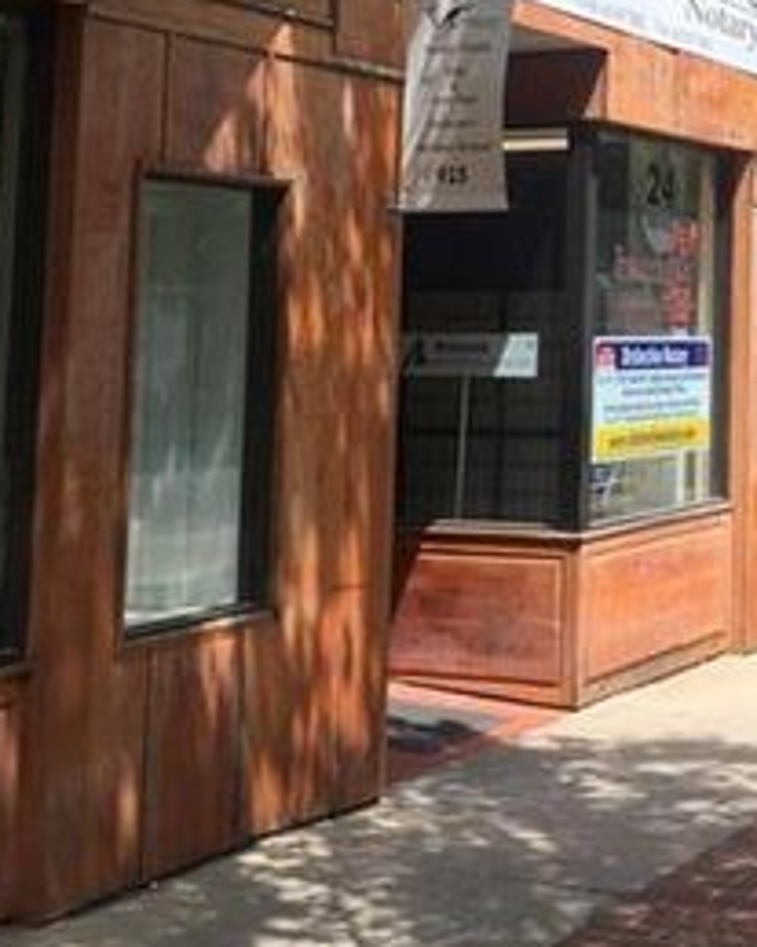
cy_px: 141
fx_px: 2046
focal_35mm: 73
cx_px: 691
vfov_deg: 25.5
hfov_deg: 20.5
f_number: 2.2
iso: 32
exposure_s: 1/824
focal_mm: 4.15
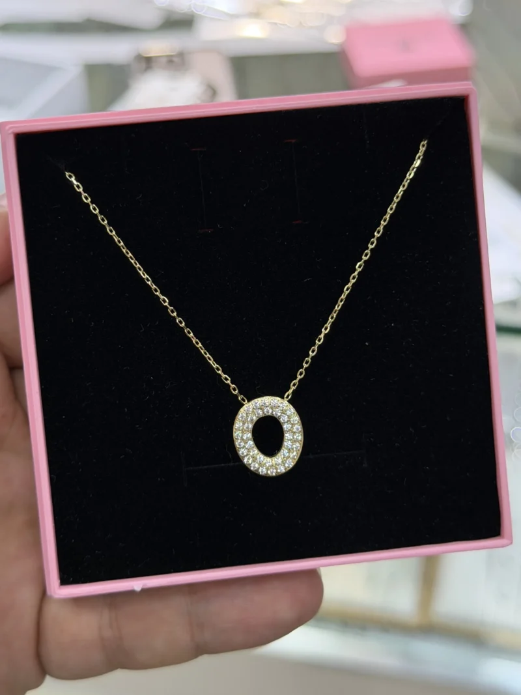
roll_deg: +2.1
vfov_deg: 39.7
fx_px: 963
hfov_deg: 30.3
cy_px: 348
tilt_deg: -36.3
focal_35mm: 48
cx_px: 260
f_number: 1.78
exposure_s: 1/352
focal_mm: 6.76
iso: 80
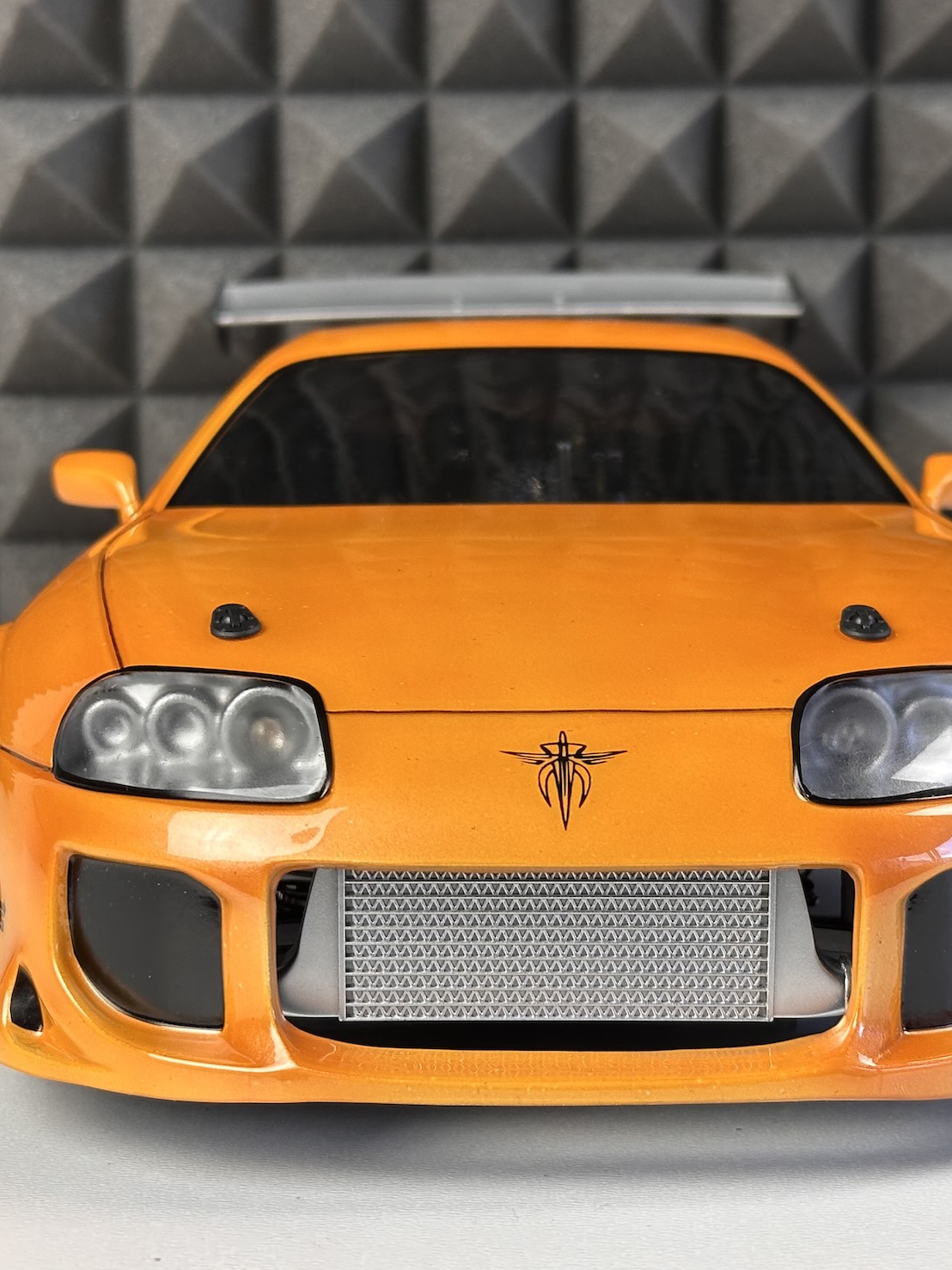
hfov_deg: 22.6
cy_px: 630
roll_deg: +1.0
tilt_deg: -7.4
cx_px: 521
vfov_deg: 29.8
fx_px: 2383
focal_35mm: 65
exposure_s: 1/100
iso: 80
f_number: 1.78
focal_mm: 6.86
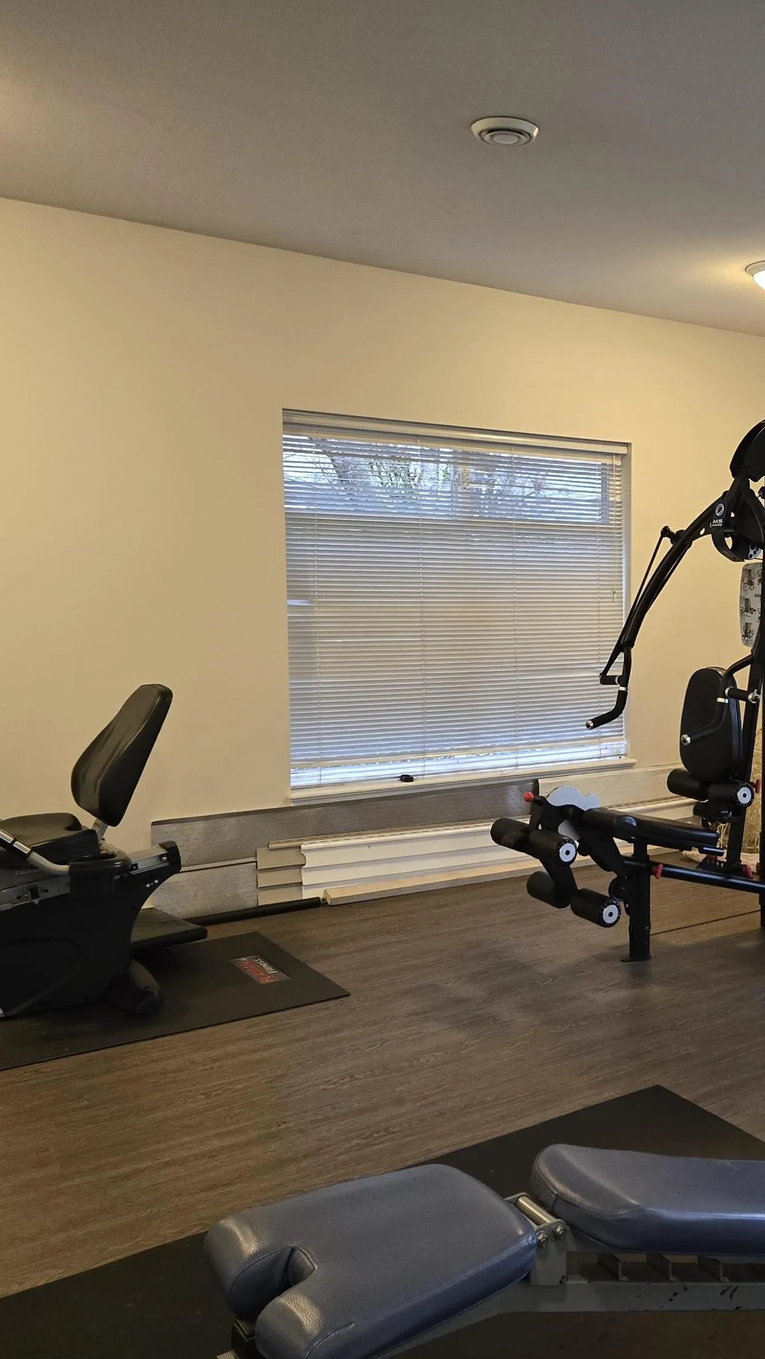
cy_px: 681
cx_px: 718
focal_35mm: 34
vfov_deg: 58.0
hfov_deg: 32.6
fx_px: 1226
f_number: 1.8
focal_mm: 5.4
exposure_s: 1/120
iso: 800
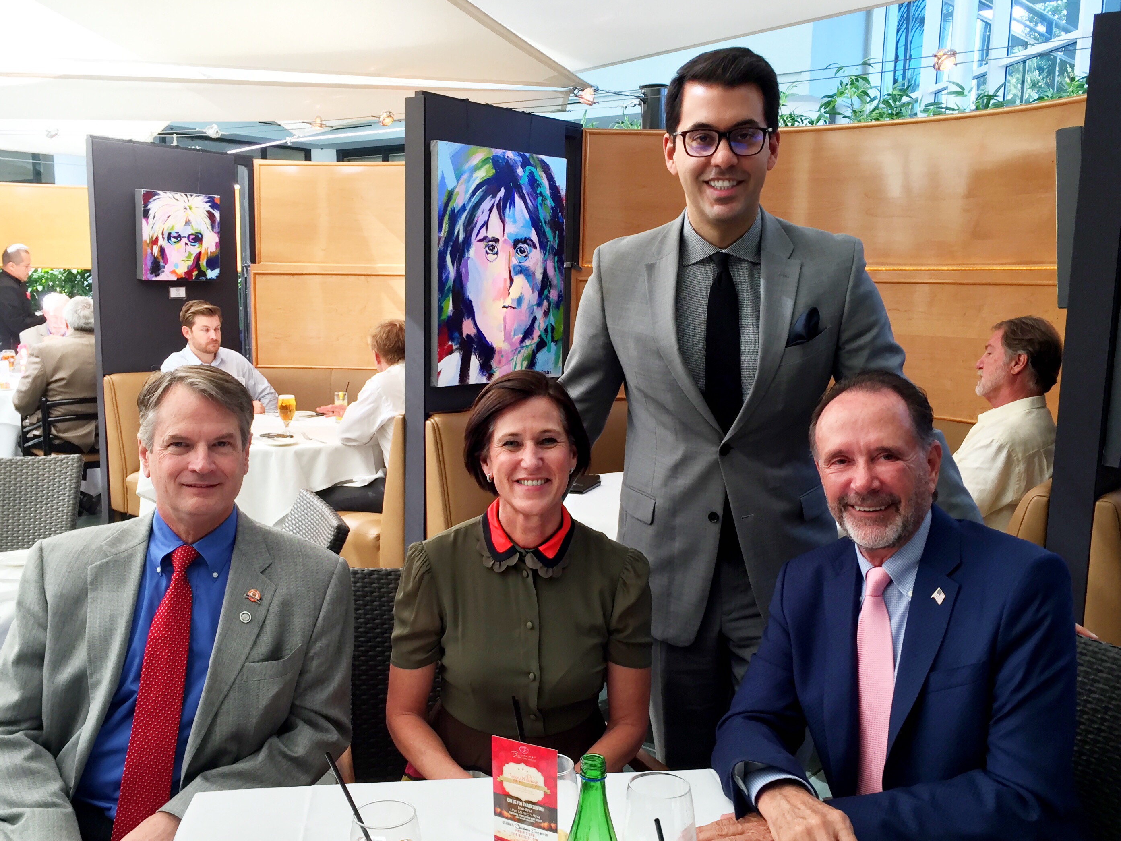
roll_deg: -0.2
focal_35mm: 34
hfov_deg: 53.9
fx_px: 1101
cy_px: 476
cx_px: 534
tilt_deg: -9.9
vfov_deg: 41.7
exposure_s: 1/60
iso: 32
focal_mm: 4.15
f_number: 2.2
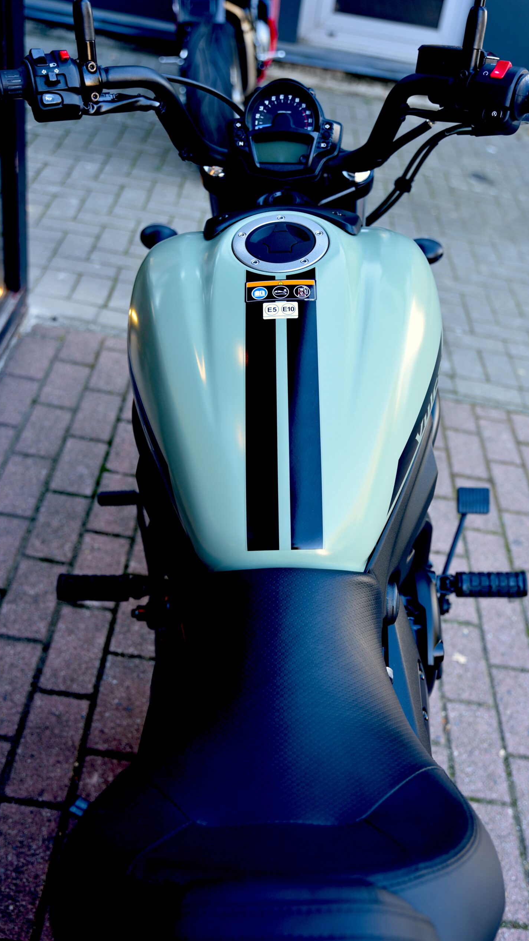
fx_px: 948
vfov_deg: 52.8
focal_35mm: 38
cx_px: 293
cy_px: 473
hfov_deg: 31.2
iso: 200
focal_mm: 36
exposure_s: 1/60
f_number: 3.2
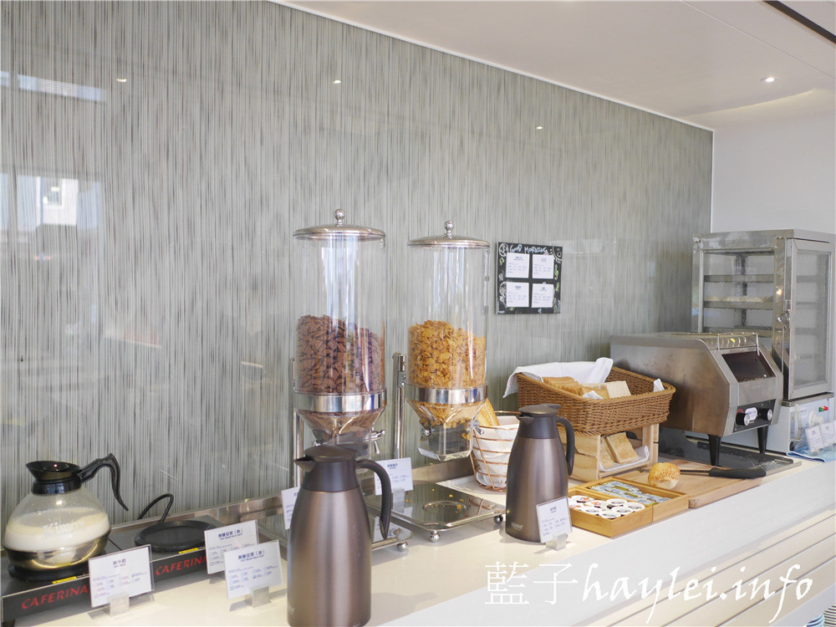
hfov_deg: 60.0
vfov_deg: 46.8
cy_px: 314
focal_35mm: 30
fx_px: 725
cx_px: 418
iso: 800
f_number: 1.7
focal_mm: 15
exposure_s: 1/60
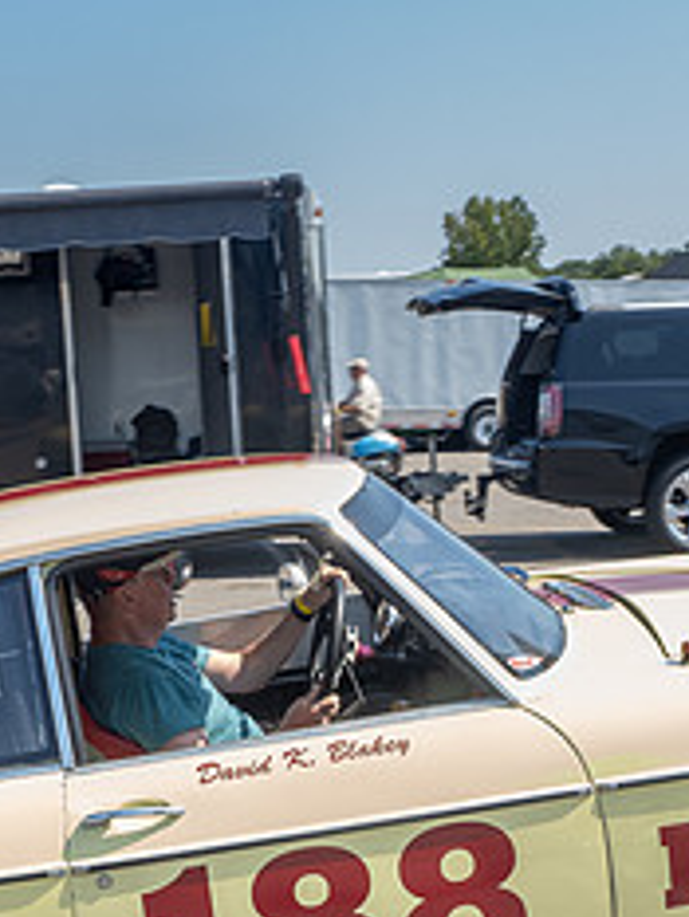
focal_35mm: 60
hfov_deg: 24.3
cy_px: 564
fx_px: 1591
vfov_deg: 32.0
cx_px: 219
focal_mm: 12
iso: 100
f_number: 8
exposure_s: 1/125
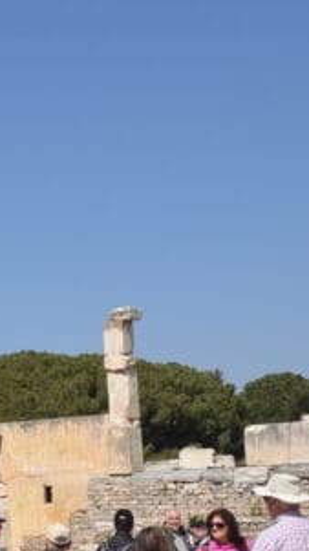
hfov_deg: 14.9
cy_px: 435
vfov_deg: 28.8
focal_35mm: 72
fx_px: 1050
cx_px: -219
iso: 400
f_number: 11
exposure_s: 1/500
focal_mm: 18
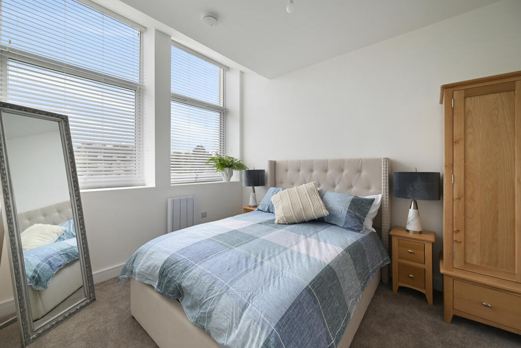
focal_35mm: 14
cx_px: 260
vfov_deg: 81.3
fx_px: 203
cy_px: 174
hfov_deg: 104.2
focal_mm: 14
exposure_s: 1/20
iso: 125
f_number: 7.1
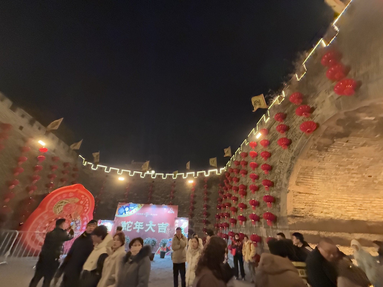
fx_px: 155
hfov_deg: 102.1
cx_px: 192
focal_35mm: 14
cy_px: 144
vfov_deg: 85.7
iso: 1600
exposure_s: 1/33
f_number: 2.2
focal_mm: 2.22
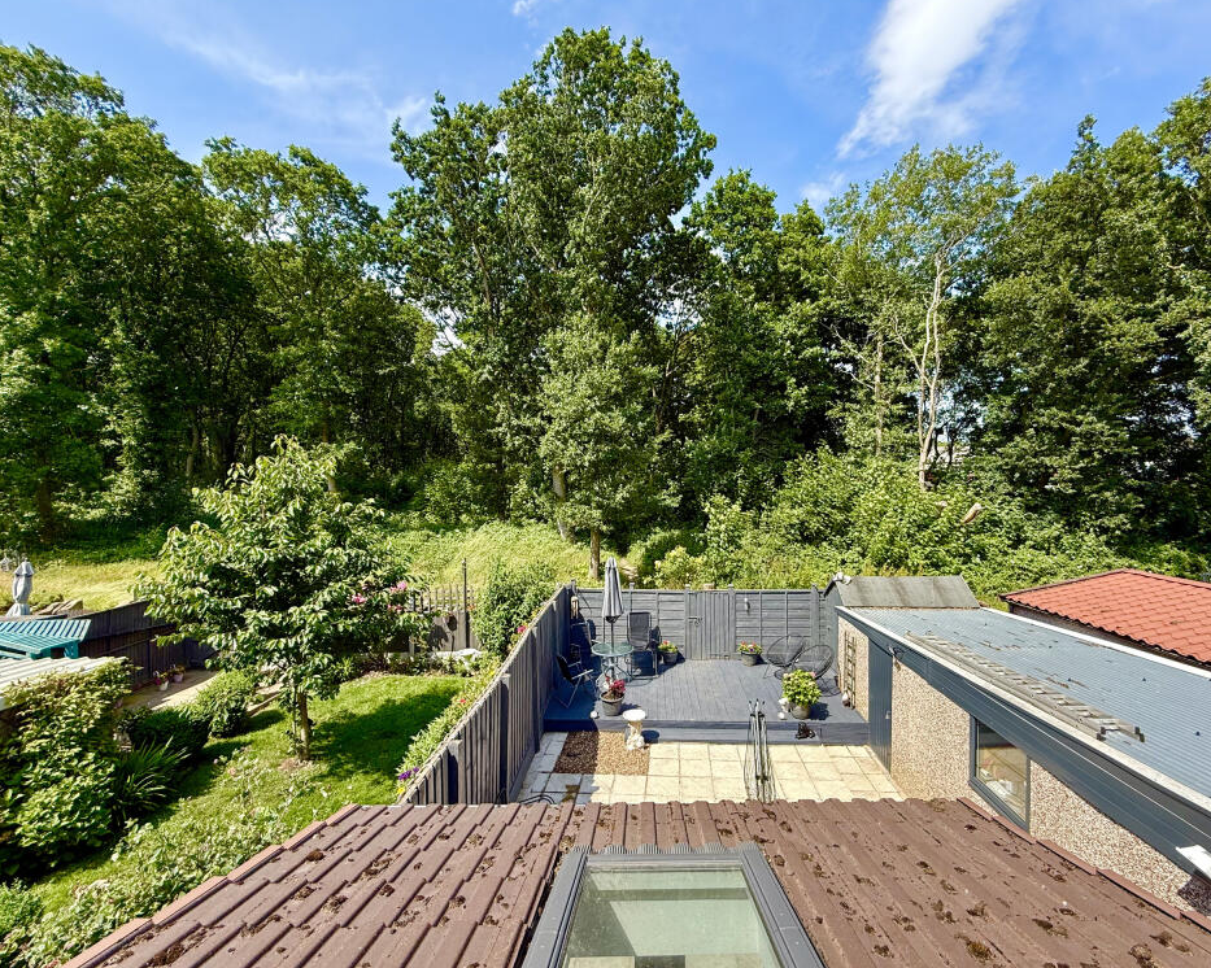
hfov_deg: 96.6
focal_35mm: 15
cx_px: 653
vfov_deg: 84.0
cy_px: 480
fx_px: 538
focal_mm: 2.22
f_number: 2.2
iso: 50
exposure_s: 1/506
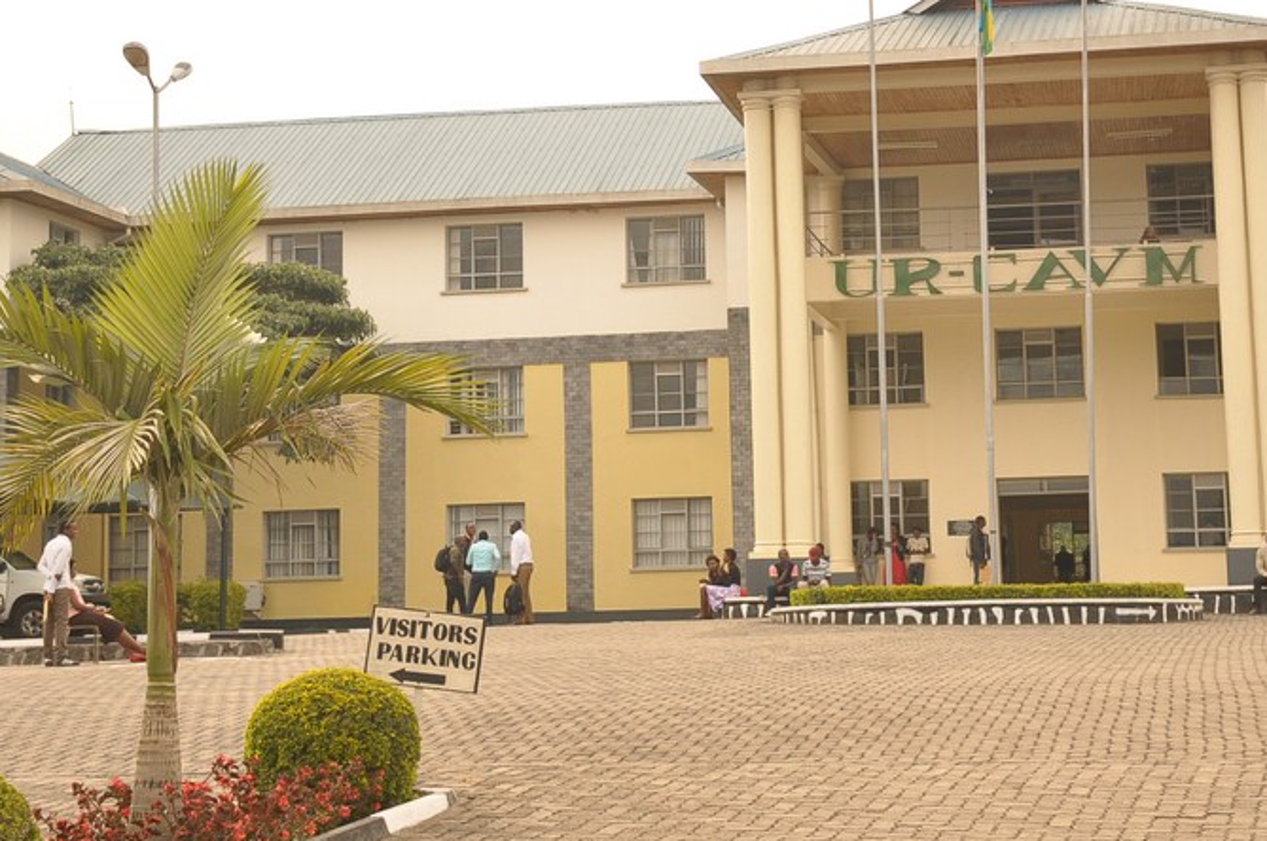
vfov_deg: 16.2
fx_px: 2917
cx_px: 699
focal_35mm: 83
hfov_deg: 24.5
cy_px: 131
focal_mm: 32
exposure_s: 1/200
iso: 200
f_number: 4
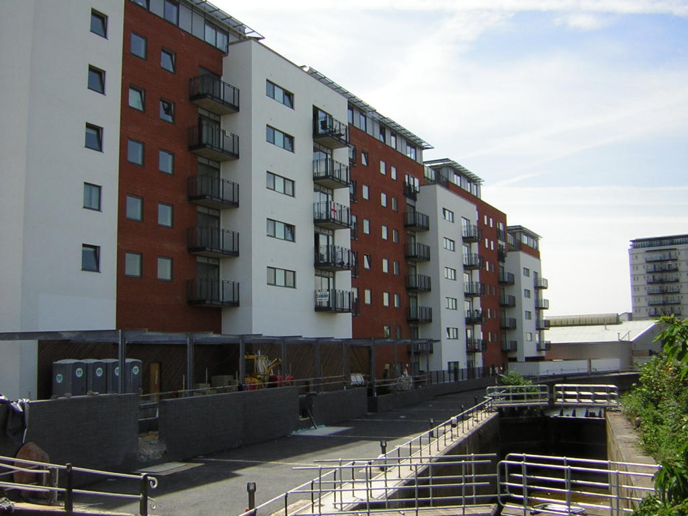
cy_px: 258
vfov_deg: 39.7
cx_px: 344
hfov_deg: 51.4
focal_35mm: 36
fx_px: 716
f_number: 5.2
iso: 50
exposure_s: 1/274
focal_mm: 4.7
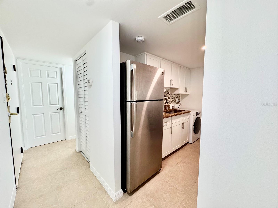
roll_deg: +0.2
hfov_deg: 102.1
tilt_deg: -4.9
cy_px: 104
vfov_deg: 85.7
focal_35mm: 14
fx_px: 112
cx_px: 139
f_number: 2.2
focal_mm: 2.22
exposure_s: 1/120
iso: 160
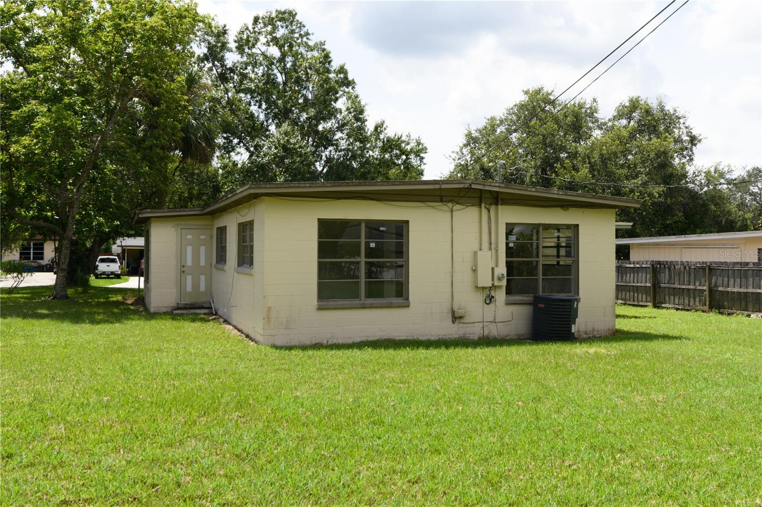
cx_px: 381
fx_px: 634
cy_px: 254
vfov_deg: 43.5
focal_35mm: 30
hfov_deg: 62.0
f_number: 11
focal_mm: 20
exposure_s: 1/250
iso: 200
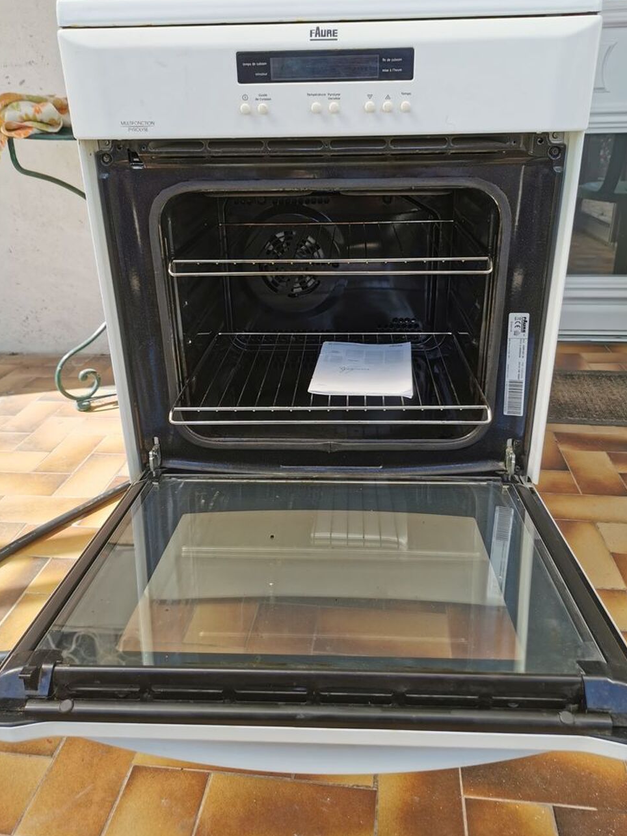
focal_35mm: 28
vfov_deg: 63.4
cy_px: 408
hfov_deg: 49.8
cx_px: 319
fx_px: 676
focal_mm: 5.58
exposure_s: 1/1060
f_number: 1.8
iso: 50
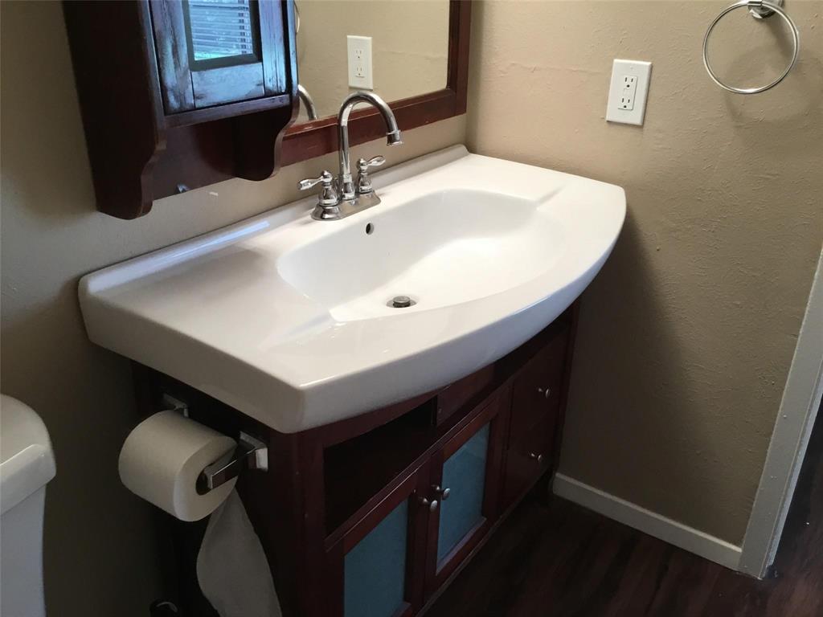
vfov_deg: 45.4
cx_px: 412
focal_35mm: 31
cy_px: 308
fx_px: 737
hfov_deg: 58.4
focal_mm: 3.3
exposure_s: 1/30
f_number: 2.4
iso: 64
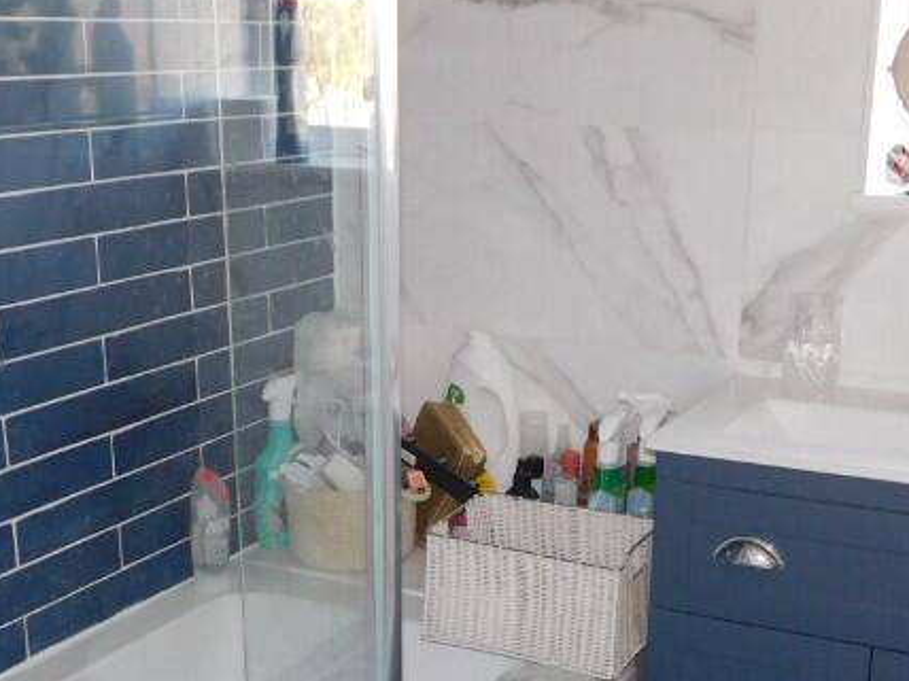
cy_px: 549
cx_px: 435
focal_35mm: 55
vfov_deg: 26.1
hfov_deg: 34.9
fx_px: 1444
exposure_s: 1/30
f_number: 3
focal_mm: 4
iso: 200
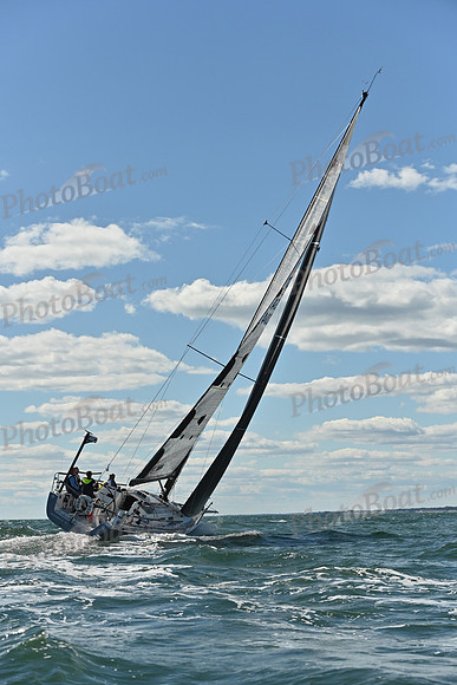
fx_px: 1332
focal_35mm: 70
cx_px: 228
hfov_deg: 19.5
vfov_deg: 28.8
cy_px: 342
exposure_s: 1/4000
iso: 320
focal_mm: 70
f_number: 6.3
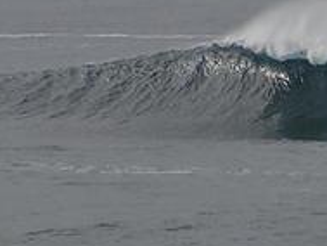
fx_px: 4358
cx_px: 321
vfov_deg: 3.2
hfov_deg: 4.3
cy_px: 170
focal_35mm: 461
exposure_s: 1/1000
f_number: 4.8
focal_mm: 26.5
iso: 64
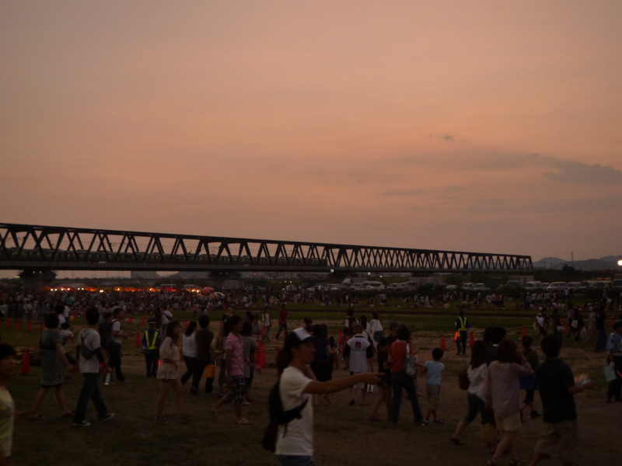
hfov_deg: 42.9
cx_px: 311
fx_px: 791
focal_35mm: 44
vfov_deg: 32.9
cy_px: 233
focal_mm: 7.8
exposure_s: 1/40
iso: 125
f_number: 4.3
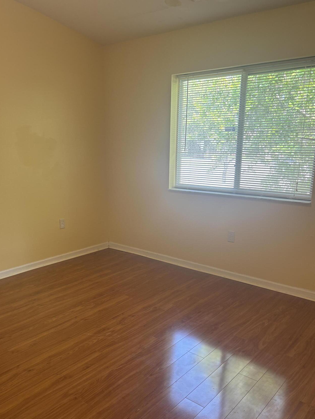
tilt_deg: -15.6
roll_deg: -0.7
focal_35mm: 31
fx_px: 376
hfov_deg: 45.3
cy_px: 238
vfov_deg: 58.1
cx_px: 137
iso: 80
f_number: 1.6
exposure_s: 1/60
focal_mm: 5.96
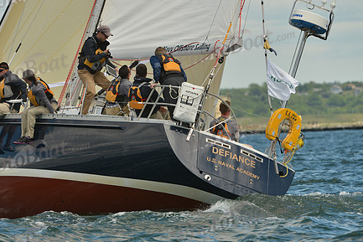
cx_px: 134
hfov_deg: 5.0
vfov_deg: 3.3
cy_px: 102
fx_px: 4186
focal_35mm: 415
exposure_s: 1/800
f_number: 6.3
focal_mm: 310
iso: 200
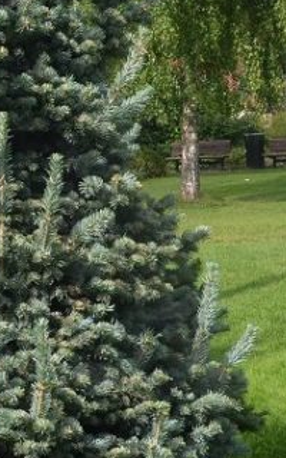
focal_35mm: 160
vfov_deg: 13.0
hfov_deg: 8.1
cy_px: 94
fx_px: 1995
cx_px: -116
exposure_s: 1/200
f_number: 7.1
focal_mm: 32
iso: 200
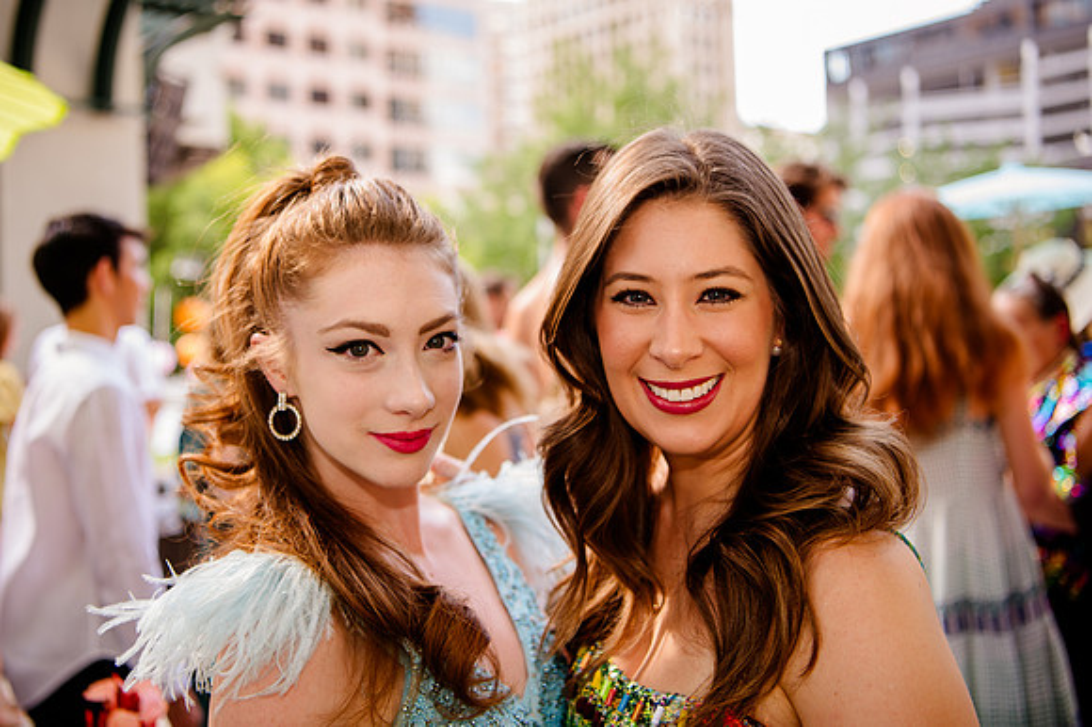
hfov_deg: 42.1
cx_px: 469
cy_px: 312
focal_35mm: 47
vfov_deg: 28.7
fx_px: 1416
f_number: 2.8
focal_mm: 40
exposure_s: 1/125
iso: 200
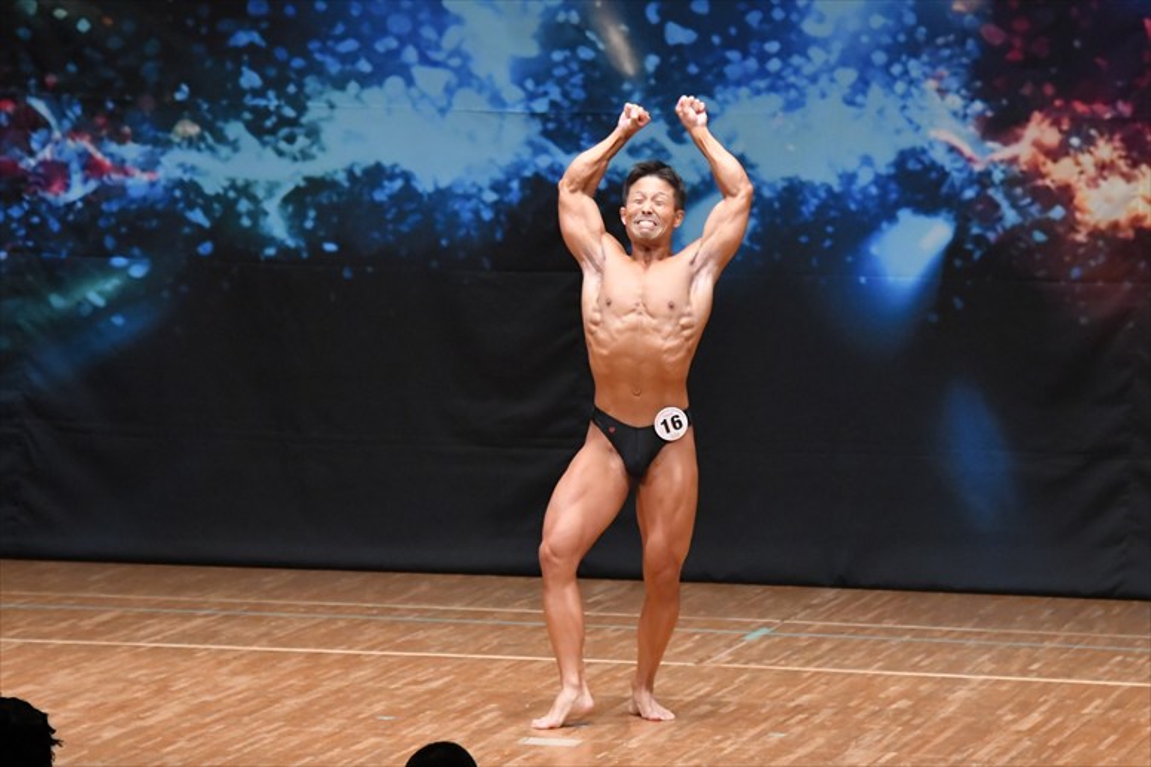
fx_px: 7670
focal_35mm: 240
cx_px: 576
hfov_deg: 8.6
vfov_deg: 5.7
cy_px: 384
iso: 6400
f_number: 5.6
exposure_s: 1/400
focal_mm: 160
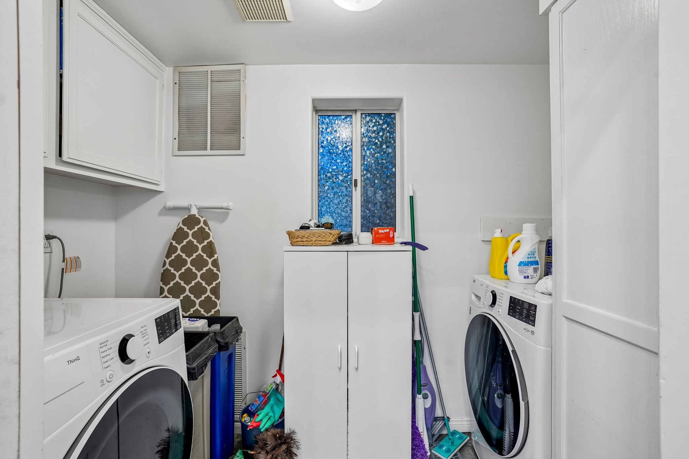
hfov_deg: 96.7
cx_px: 344
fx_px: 306
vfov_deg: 73.7
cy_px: 230
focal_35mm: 16
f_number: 8
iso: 400
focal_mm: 16
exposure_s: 1/6
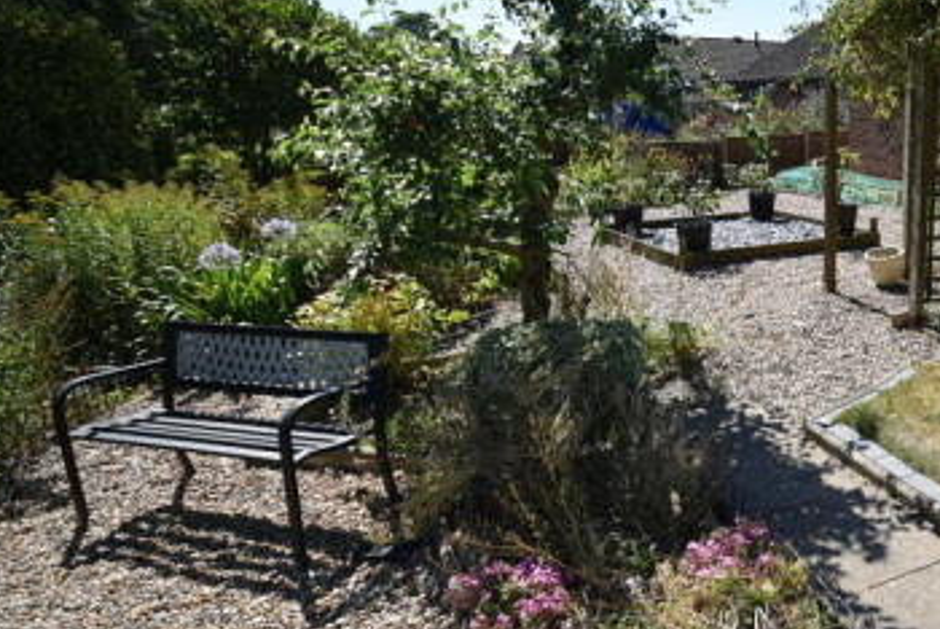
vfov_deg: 46.5
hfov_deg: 57.7
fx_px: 732
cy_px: 316
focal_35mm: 28
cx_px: 816
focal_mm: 10
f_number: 5.6
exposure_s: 1/1250
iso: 400
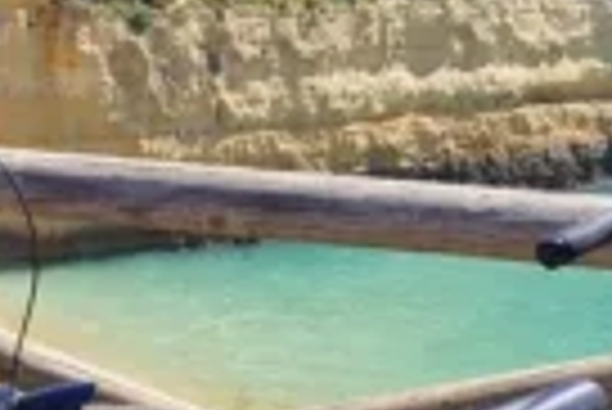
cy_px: 189
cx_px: -99
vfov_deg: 10.2
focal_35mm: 135
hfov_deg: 14.7
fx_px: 2297
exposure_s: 1/1268
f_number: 1.8
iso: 50
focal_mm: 5.54
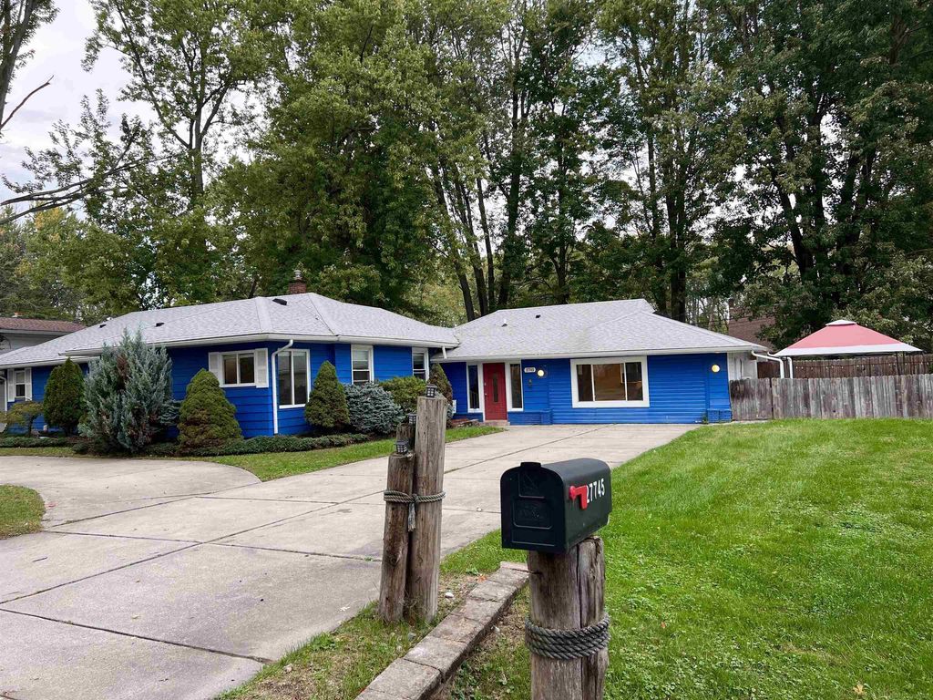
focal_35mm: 26
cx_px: 466
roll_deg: +1.7
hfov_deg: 67.3
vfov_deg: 53.1
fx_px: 701
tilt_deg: +3.8
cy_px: 350
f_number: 1.5
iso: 32
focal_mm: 5.7
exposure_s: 1/130
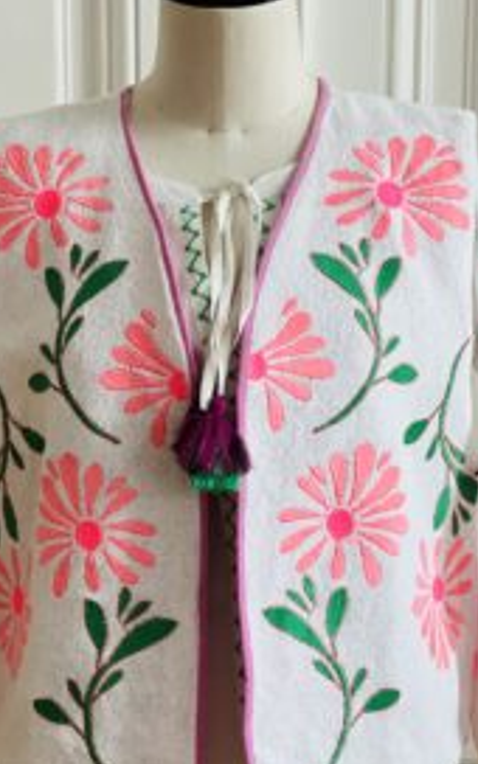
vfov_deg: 17.4
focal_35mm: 120
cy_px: 489
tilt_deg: -5.7
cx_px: 225
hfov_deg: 10.9
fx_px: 2501
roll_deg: +0.1
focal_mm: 9
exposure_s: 1/100
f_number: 2.8
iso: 250
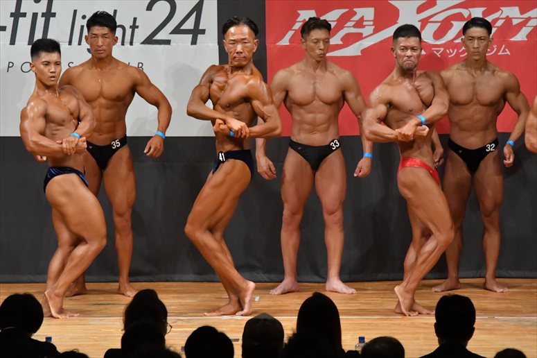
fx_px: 4026
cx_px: 268
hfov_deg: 7.6
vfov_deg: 5.1
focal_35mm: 270
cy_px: 179
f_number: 5.6
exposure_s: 1/400
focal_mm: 180
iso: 9000
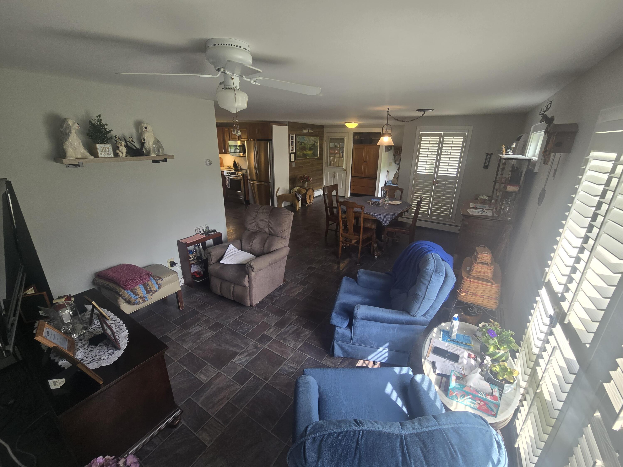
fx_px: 234
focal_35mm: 13
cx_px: 312
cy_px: 234
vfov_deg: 89.9
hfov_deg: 106.2
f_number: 2.2
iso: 64
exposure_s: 1/120
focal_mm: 2.2
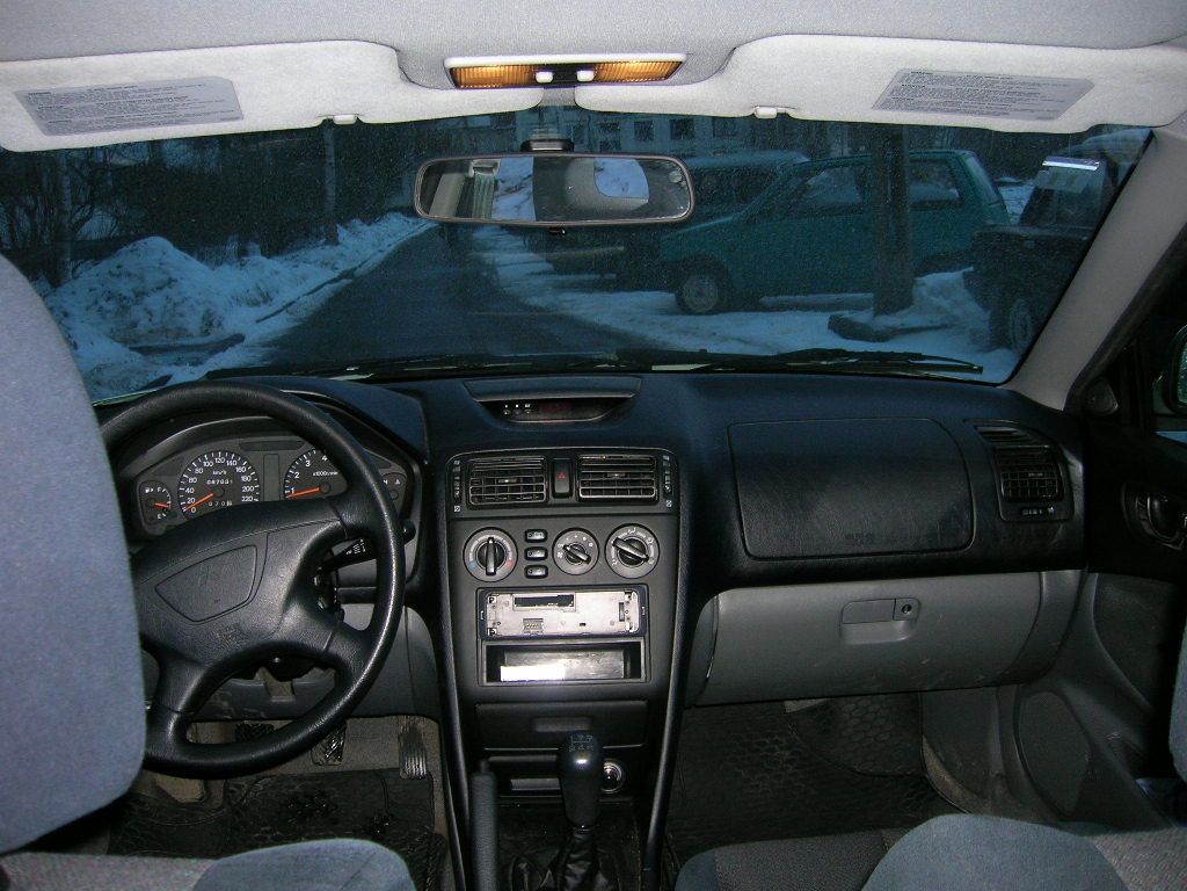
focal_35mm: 34
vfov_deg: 41.8
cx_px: 594
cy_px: 446
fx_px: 1166
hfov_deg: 54.0
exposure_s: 1/60.1
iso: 67
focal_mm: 5.7
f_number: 2.9
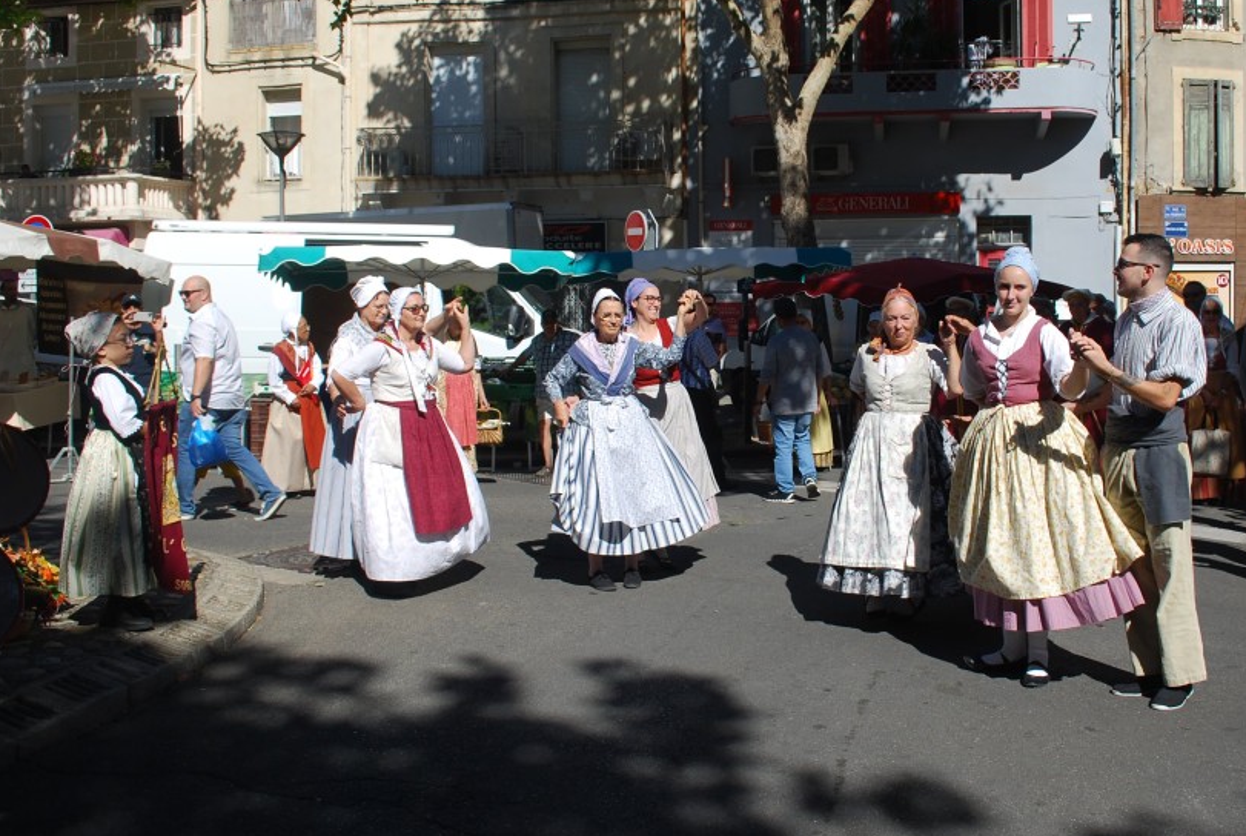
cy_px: 336
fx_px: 1283
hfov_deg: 51.6
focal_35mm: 37
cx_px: 728
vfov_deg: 36.0
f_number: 9
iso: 100
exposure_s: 1/320
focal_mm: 20
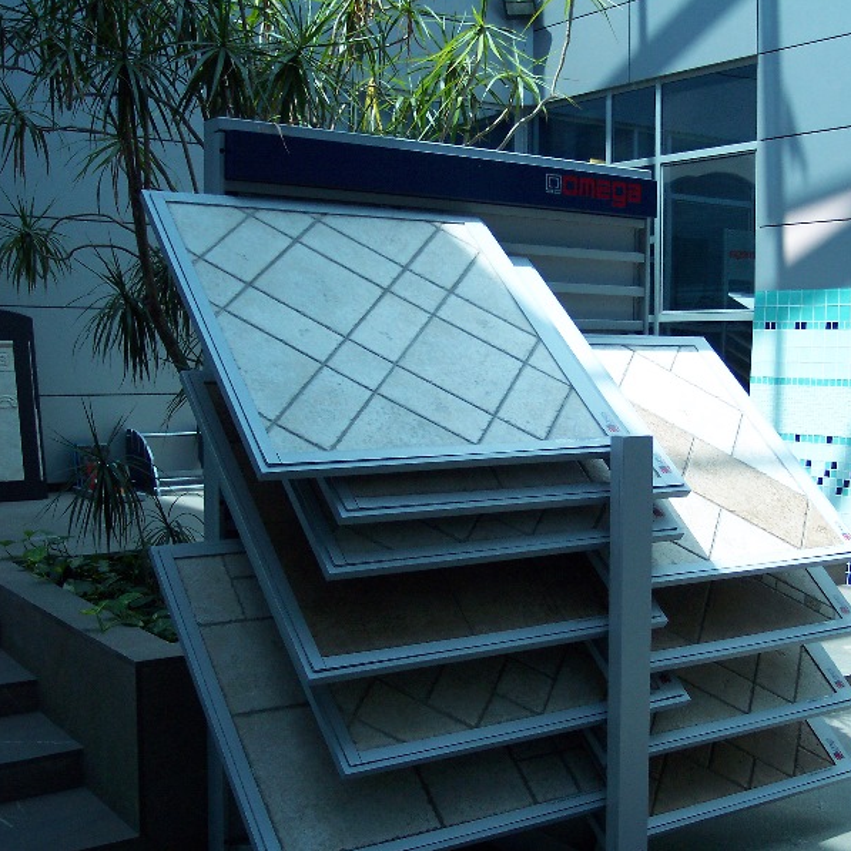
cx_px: 567
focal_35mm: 45
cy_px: 426
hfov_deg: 37.2
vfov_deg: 37.6
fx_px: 1252
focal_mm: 8
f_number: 2.8
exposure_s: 1/350
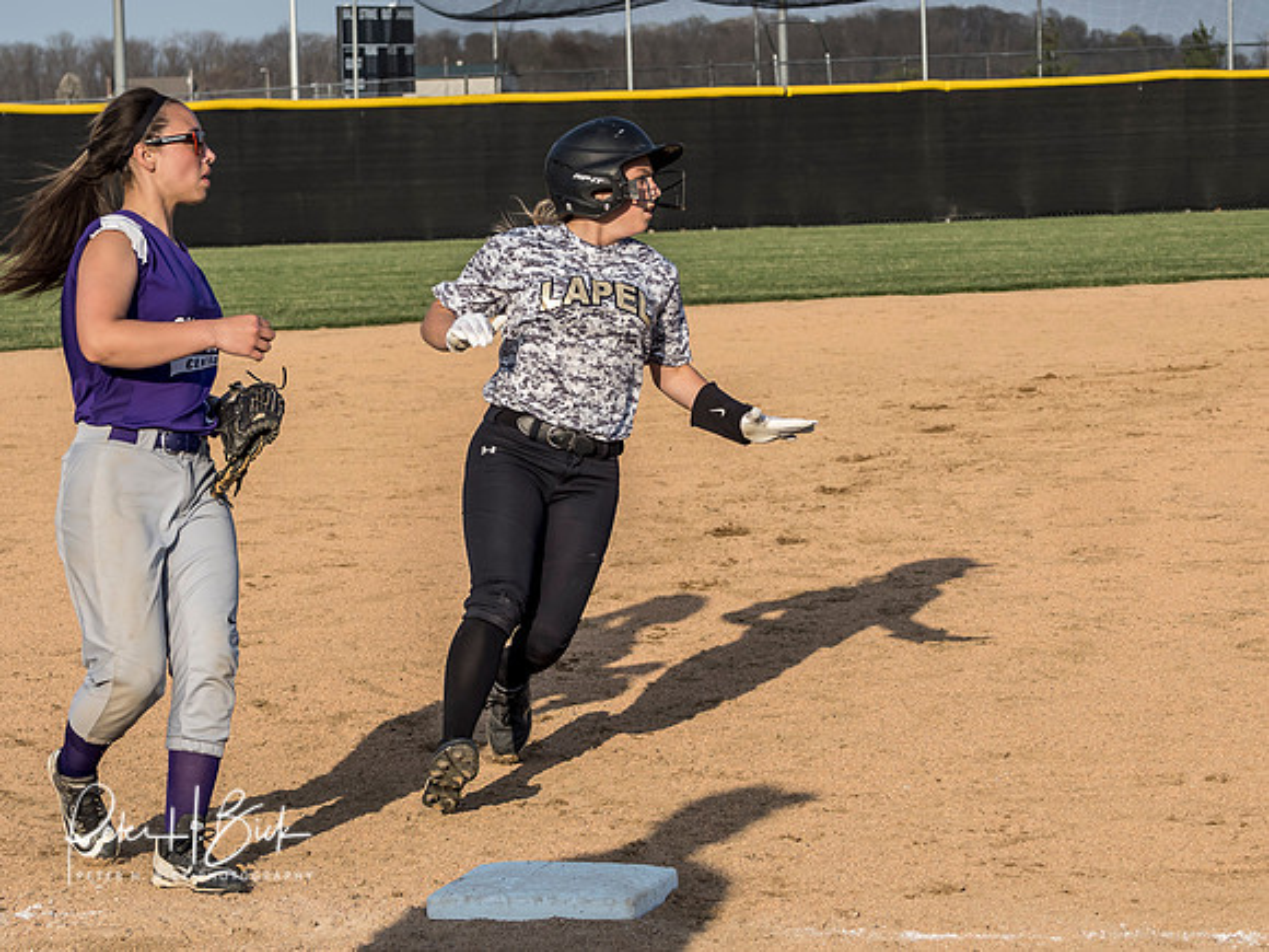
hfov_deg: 14.5
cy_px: 432
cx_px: 541
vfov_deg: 10.9
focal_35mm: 136
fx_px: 4980
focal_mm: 56
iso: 400
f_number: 5
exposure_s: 1/1000
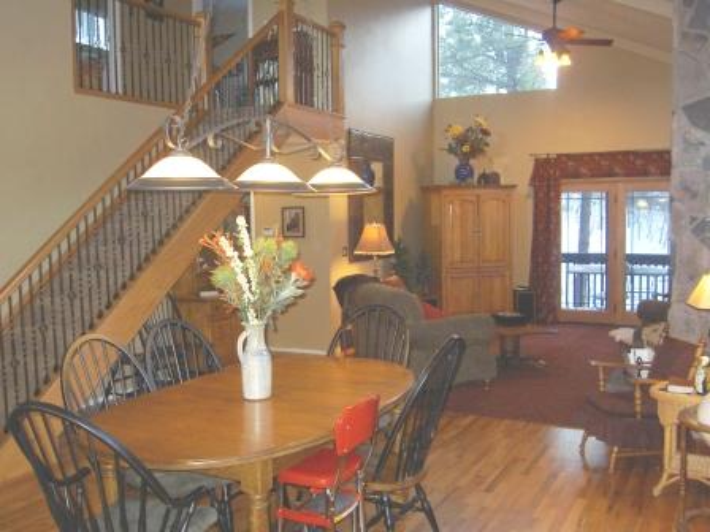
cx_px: 355
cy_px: 266
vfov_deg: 41.8
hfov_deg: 54.0
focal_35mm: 34
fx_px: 697
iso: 200
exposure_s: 1/60
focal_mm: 5.6
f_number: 2.8
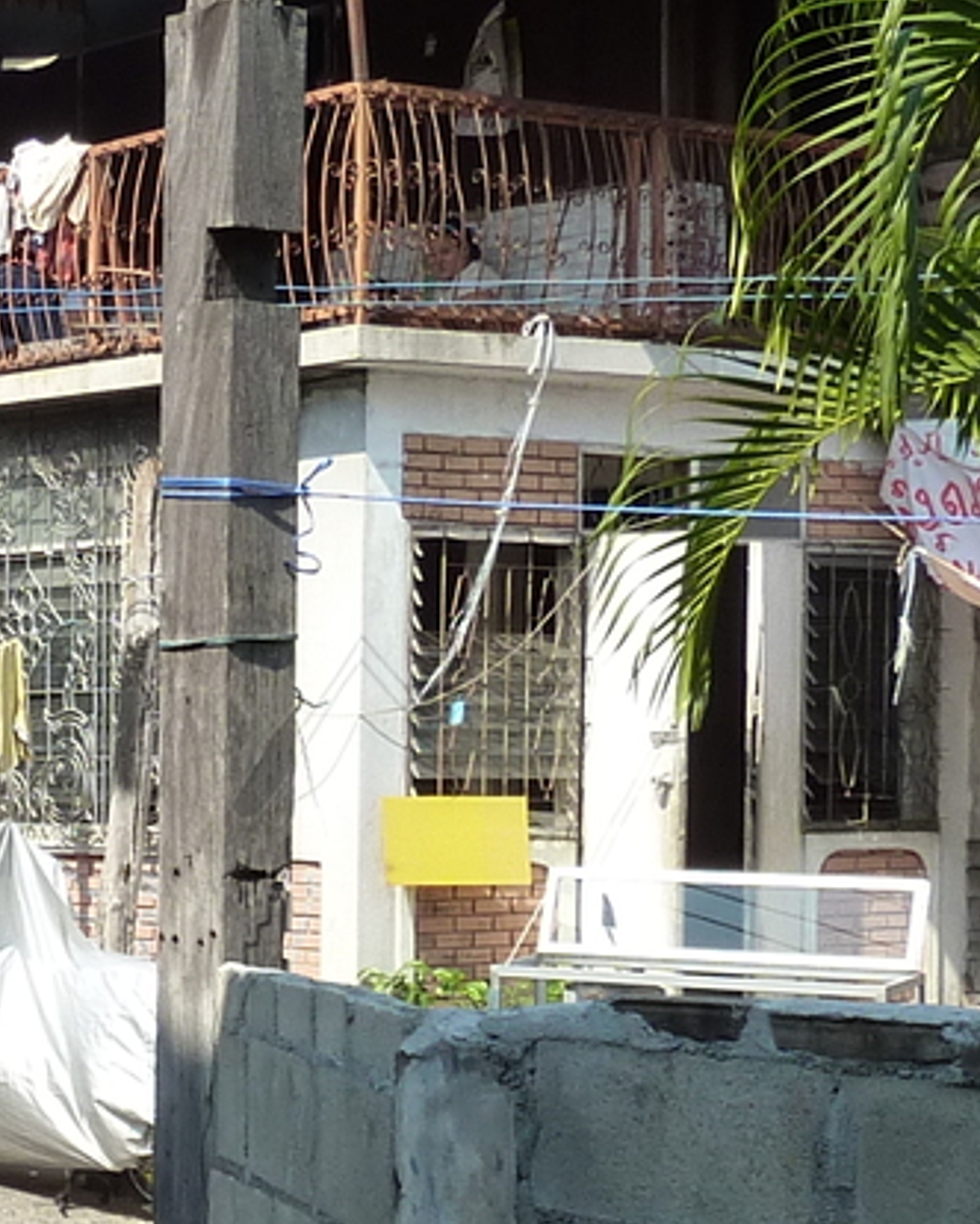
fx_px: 3408
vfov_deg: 20.2
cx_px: -263
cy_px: 920
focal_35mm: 94
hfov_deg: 15.6
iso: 125
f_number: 4
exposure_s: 1/500
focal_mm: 4.1
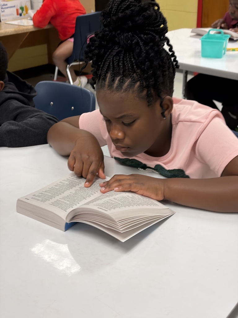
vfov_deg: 36.8
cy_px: 159
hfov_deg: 28.0
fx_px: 477
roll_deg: -0.9
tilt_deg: -26.2
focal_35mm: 52
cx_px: 119
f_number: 1.6
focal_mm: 5.96
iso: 80
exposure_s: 1/60
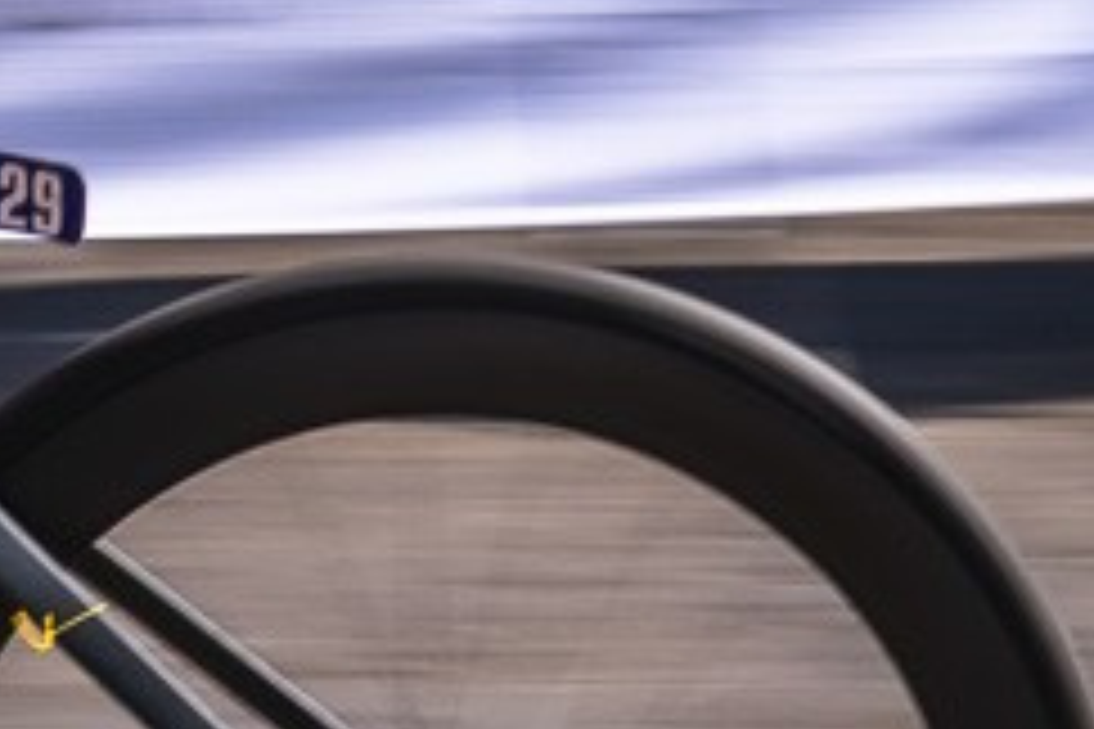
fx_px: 13127
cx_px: -729
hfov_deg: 4.7
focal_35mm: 432
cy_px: 277
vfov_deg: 3.2
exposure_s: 1/60
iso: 32
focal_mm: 82
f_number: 14
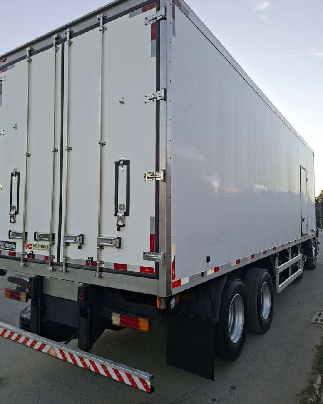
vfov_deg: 68.1
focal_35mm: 25
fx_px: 299
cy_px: 199
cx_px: 162
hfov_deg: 56.8
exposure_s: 1/435
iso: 50
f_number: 1.8
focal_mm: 5.54
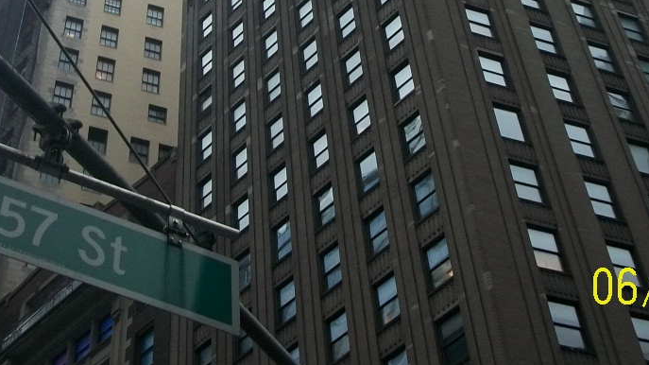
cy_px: -71
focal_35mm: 65
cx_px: 292
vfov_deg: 17.7
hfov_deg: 32.3
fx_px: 1118
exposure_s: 1/250
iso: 80
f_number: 2.9
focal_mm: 5.7
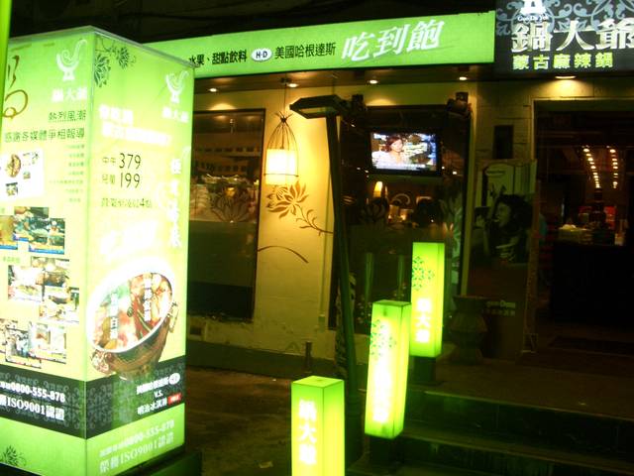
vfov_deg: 40.7
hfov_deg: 52.6
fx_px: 641
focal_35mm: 35
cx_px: 317
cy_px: 238
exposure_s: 1/20
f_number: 2.6
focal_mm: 5.8
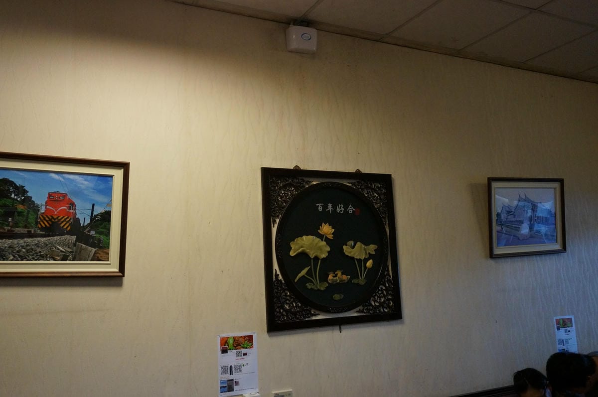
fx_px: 547
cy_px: 198
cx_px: 299
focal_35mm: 33
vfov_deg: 39.9
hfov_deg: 57.3
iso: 2000
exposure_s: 1/160
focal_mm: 22
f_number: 4
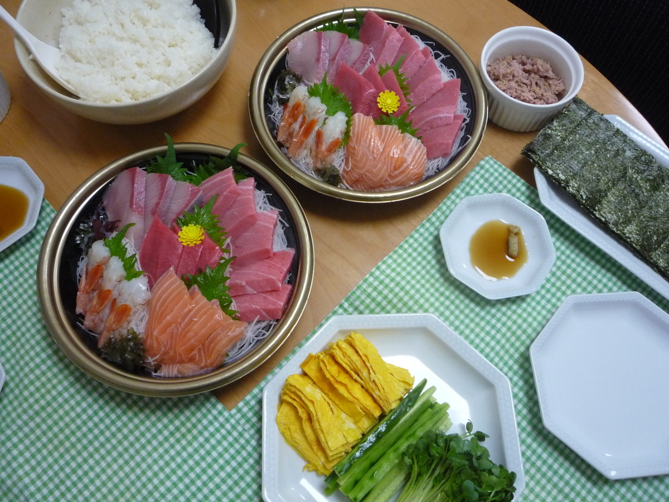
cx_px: 334
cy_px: 251
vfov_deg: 46.8
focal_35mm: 30
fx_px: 580
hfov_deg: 60.0
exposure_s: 1/25
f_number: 3.3
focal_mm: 5.2
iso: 400
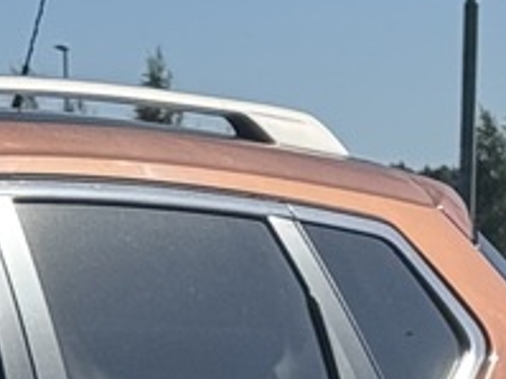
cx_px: -880
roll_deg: -0.3
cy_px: 809
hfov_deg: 5.4
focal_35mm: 347
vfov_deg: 4.2
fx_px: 5069
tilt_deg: -5.9
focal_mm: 6.76
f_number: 1.78
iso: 64
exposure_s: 1/4975
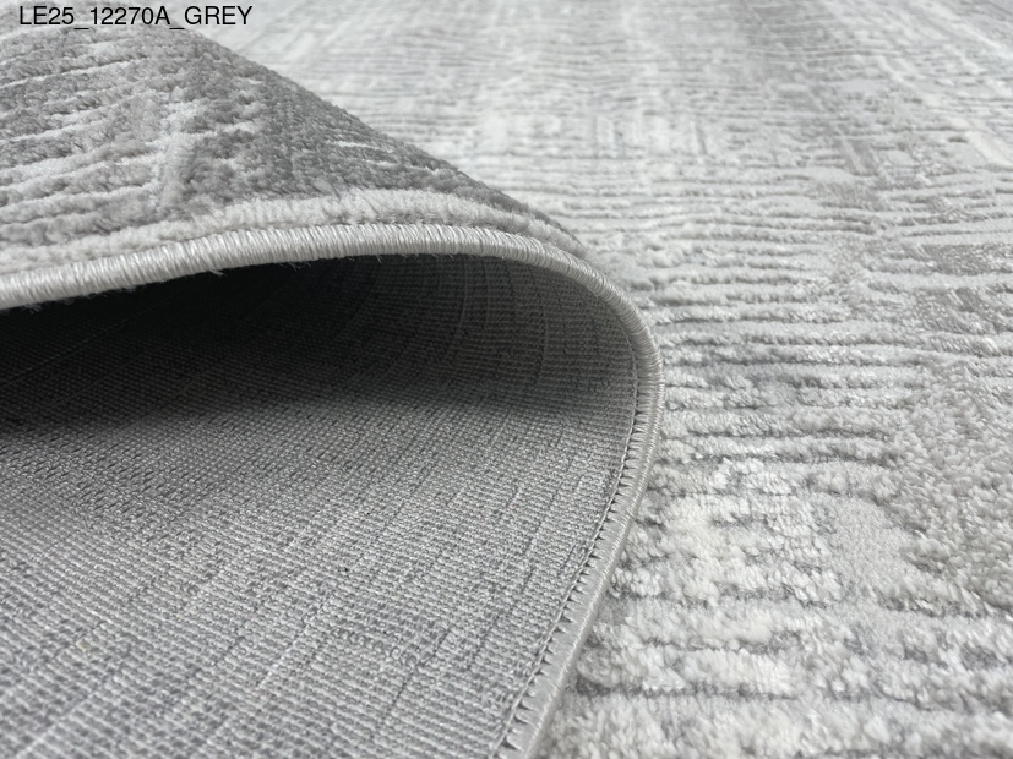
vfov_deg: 53.1
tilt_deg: -37.2
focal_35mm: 26
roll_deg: +1.0
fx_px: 761
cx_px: 506
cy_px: 380
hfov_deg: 67.3
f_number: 1.6
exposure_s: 1/101
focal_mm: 4.2
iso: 32
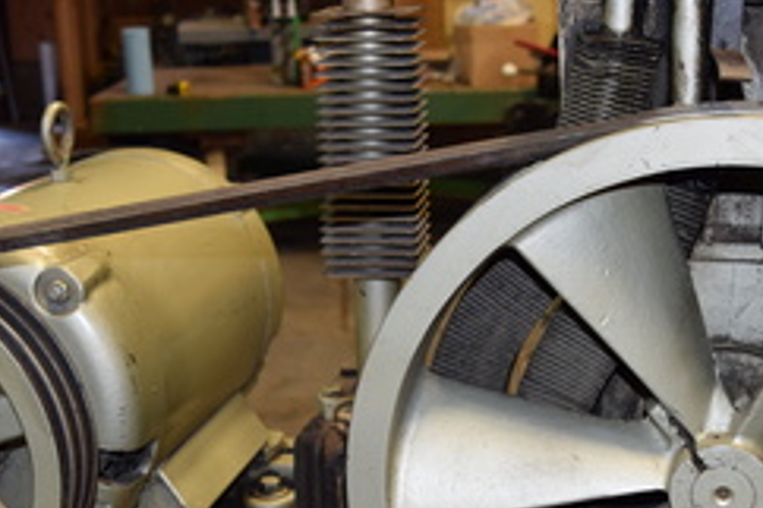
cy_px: 418
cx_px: 426
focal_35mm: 65
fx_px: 1377
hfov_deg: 30.9
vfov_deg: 20.6
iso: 800
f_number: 4
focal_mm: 21
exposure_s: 1/60
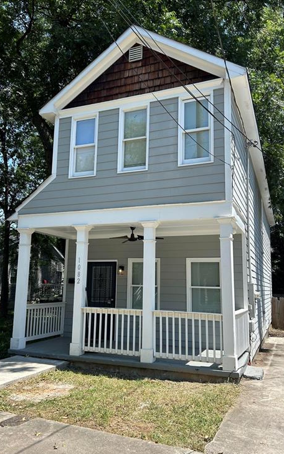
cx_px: 133
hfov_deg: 43.1
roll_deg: -1.4
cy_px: 228
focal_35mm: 29
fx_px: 359
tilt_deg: +7.2
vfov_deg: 64.6
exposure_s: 1/2083
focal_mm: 5.7
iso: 50
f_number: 1.5
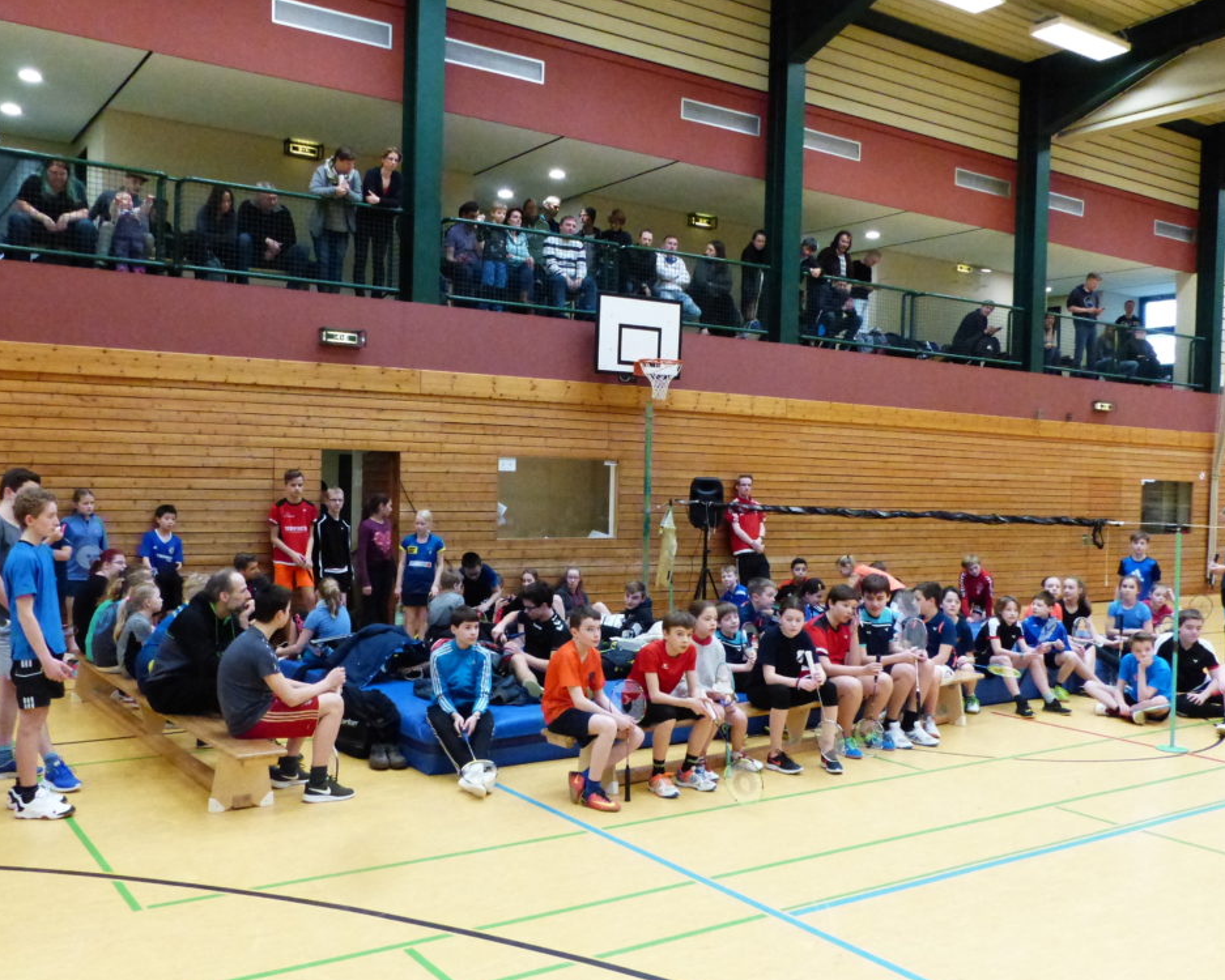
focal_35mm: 32
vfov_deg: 45.8
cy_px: 498
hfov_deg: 55.6
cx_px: 580
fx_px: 1160
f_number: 4
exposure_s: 1/250
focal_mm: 5.4
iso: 1600
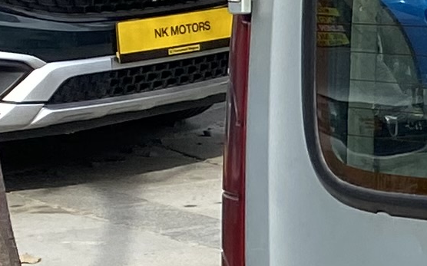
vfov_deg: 6.5
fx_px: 2326
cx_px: 1271
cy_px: 274
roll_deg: +6.6
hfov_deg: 8.7
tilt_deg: -12.7
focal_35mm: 200
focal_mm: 4.25
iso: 32
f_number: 1.8
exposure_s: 1/1147
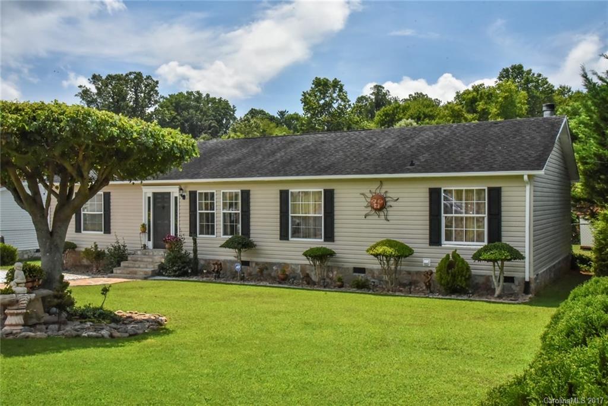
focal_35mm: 35
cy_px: 203
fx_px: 591
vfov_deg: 37.9
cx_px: 304
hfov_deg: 54.4
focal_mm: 35
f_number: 22
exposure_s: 1/800
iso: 4000
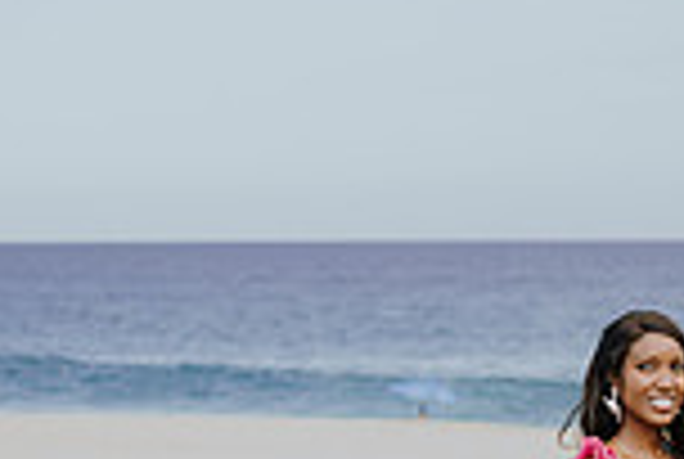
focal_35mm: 142
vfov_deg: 9.7
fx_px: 2703
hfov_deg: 14.4
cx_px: 428
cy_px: 370
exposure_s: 1/2000
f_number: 1.8
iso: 50
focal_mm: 35
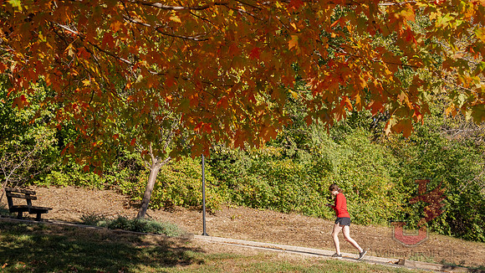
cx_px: 242
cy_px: 136
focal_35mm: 58
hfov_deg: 36.2
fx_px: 741
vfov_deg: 20.8
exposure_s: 1/125
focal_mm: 55
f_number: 10
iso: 200
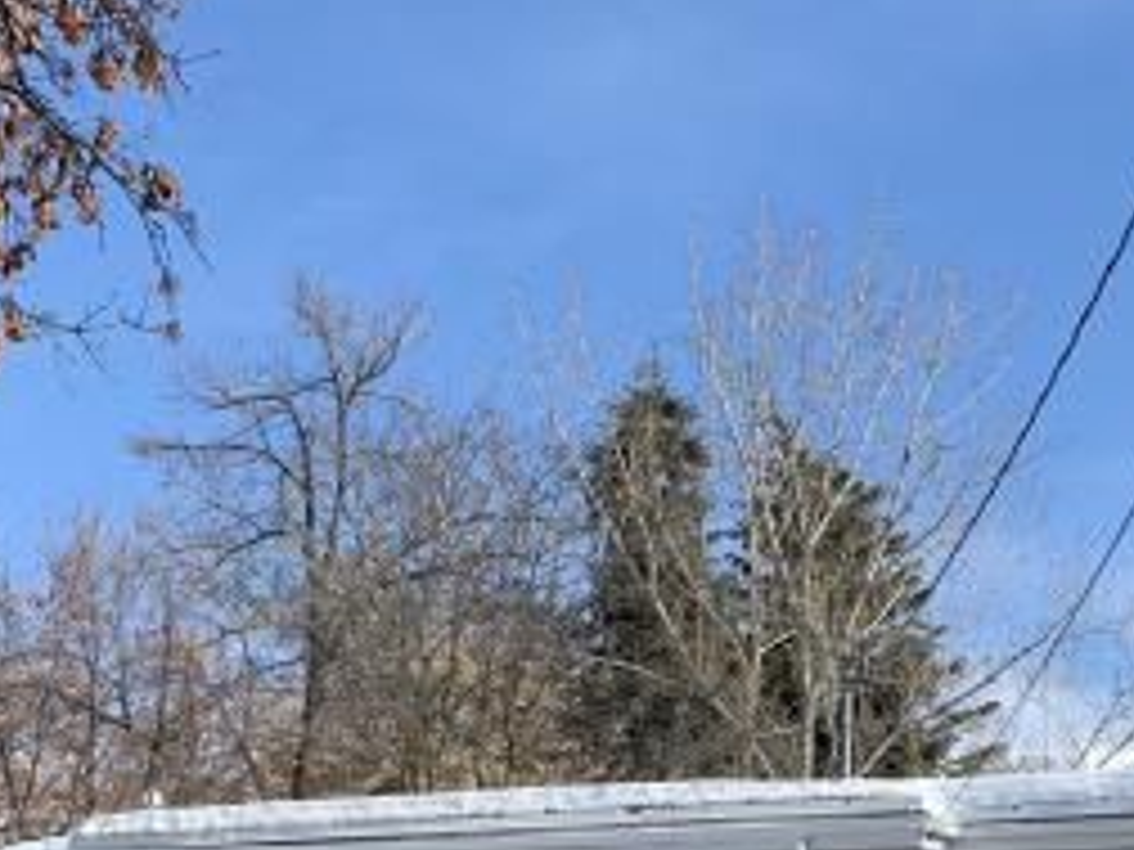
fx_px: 2162
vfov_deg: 21.5
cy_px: 841
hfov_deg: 29.2
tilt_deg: +11.4
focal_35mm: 66
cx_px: 760
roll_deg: -2.2
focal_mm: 4.25
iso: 25
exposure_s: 1/2481
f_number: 1.8
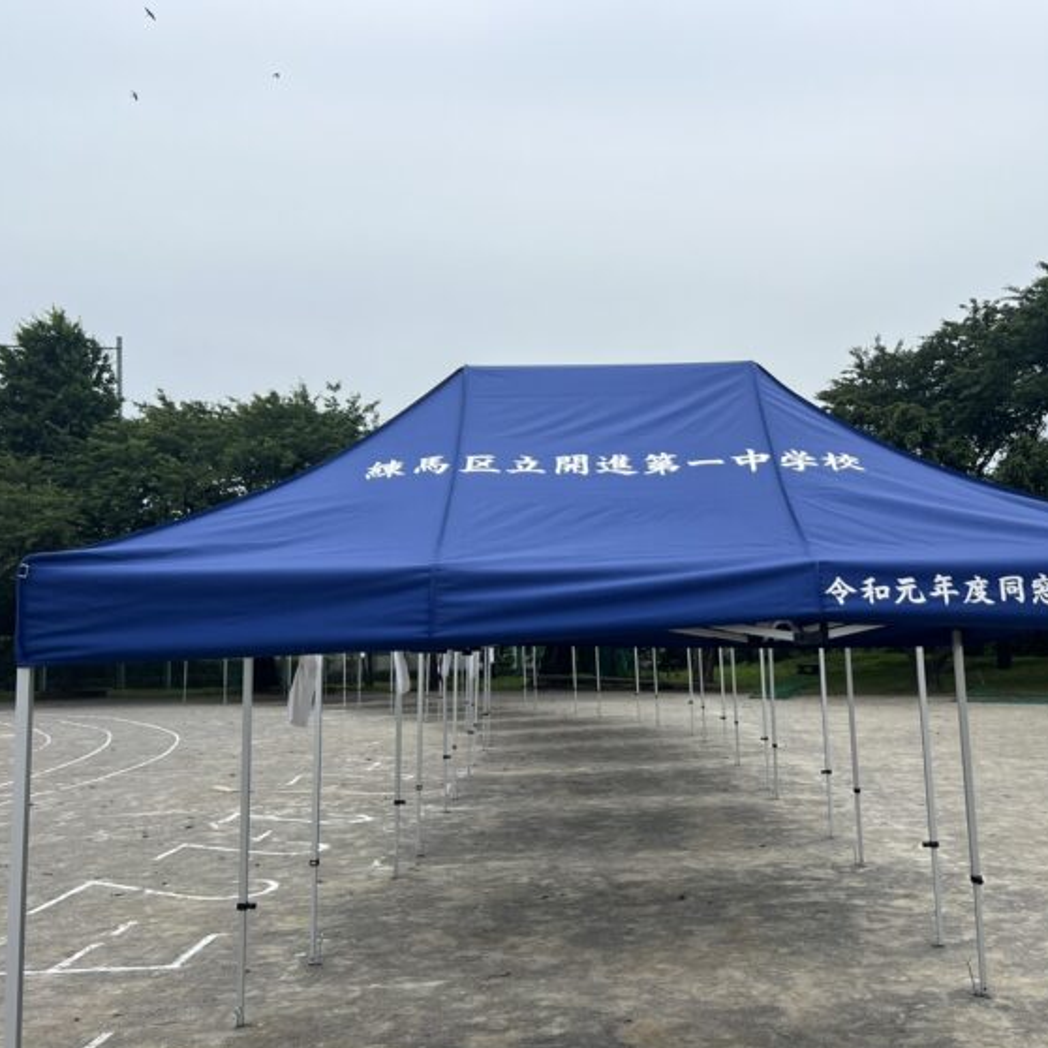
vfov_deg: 47.1
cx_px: 640
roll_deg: +1.3
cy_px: 584
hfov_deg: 46.9
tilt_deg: +2.3
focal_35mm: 35
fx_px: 1199
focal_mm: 5.7
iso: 50
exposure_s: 1/6211
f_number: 1.5
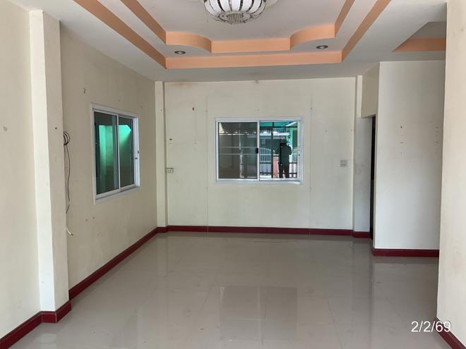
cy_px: 174
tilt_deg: -5.5
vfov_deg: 48.2
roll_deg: +1.5
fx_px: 390
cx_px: 233
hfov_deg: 61.7
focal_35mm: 29
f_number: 1.8
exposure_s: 1/60
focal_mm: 3
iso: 32
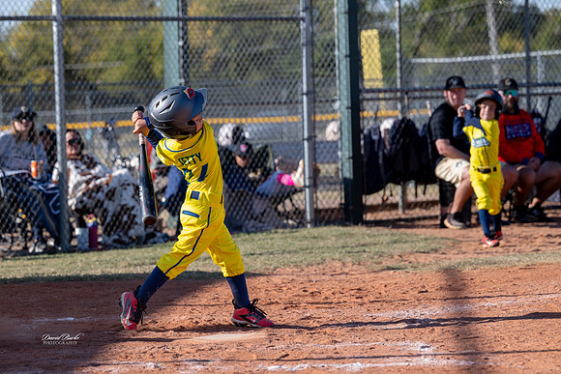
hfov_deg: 12.4
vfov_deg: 8.3
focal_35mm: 165
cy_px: 187
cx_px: 280
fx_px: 2572
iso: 400
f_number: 5.6
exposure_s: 1/1000
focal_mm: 165
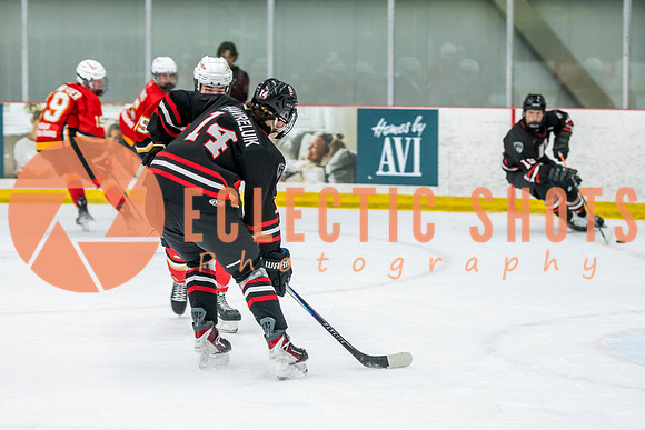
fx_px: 2662
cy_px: 227
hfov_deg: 13.8
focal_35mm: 149
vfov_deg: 9.2
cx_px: 294
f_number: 3.2
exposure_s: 1/640
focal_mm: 100
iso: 2000
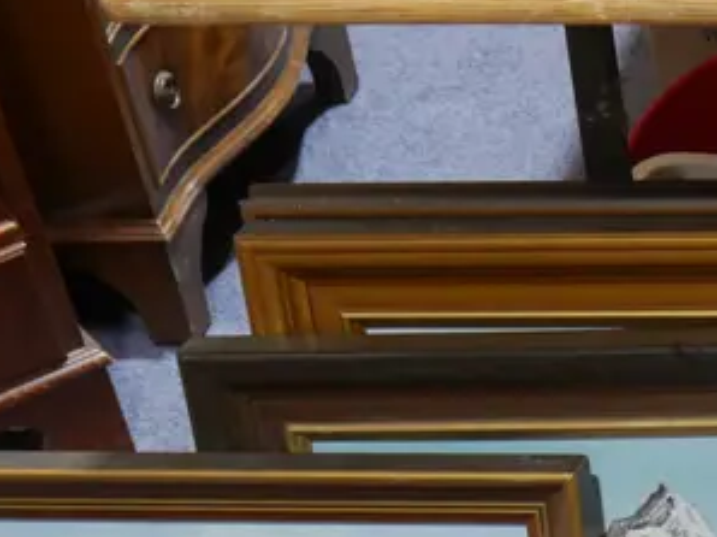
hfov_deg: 15.9
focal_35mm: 117
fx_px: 2421
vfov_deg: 12.3
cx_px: 967
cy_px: 649
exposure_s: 1/60
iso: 800
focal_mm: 17
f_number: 5
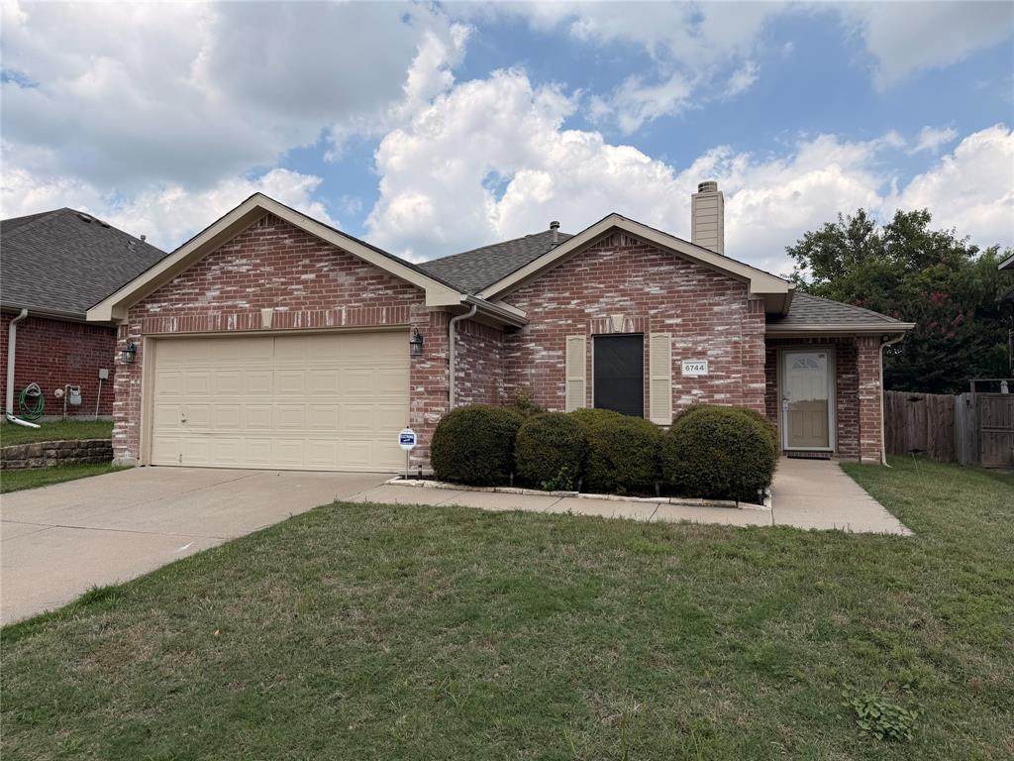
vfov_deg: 56.8
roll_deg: +0.2
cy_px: 380
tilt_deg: +1.7
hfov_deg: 71.6
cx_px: 507
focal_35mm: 24
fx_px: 703
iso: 80
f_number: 1.78
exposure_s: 1/4975
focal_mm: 6.76
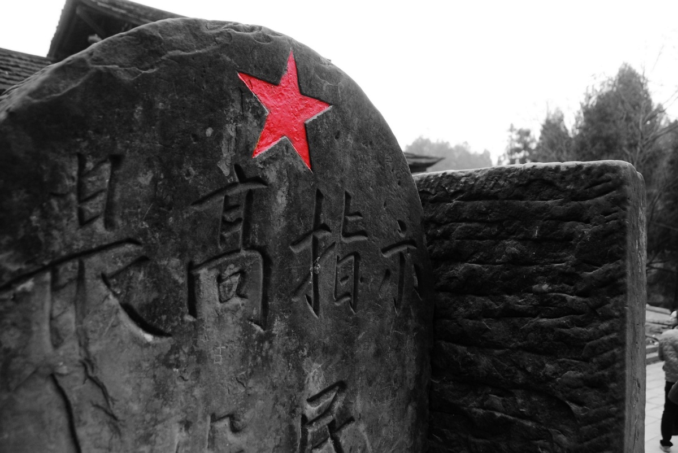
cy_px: 226
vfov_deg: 48.0
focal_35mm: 27
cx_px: 339
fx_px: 509
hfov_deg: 67.3
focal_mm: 18
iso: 500
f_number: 4.5
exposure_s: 1/125
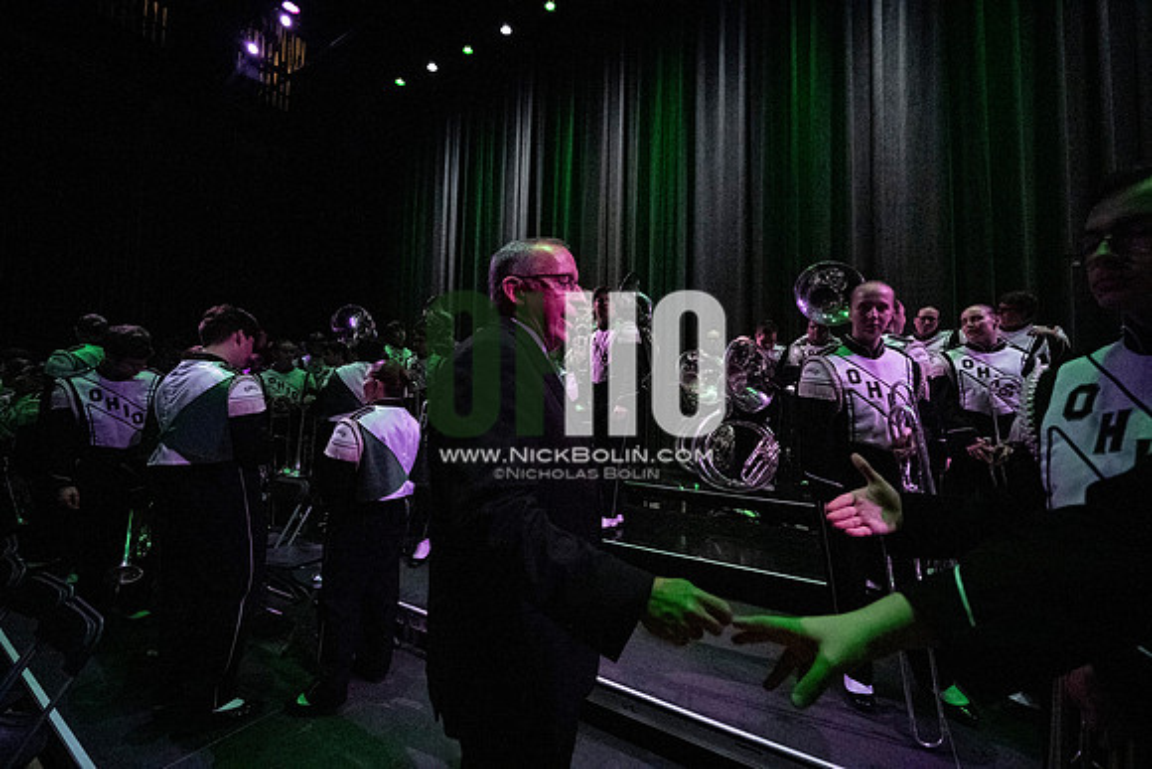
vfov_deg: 81.2
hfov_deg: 104.2
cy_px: 384
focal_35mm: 14
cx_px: 576
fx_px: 448
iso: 25600
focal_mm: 14
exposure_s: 1/400
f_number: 4
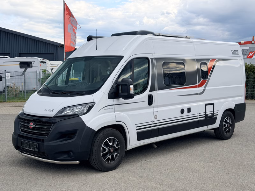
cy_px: 96
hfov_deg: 39.7
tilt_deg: -2.9
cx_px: 128
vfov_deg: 30.3
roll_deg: -0.5
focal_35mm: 48
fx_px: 354
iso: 64
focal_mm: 6.76
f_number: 1.78
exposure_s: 1/2033
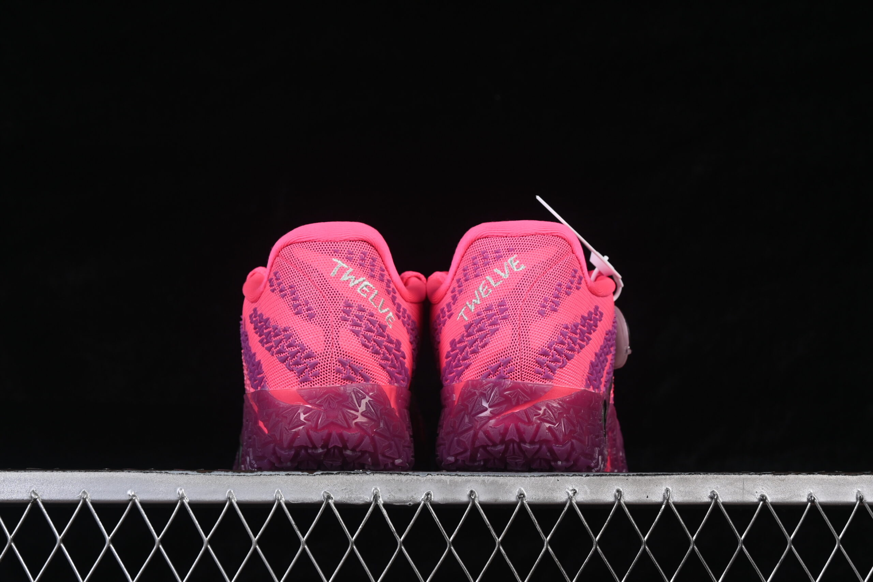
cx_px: 436
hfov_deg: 27.0
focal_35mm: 75
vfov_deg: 18.2
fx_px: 1819
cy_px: 291
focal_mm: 50
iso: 160
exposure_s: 1/80
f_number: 8
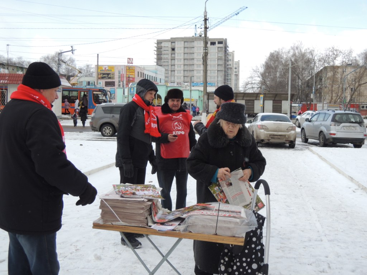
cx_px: 184
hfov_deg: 46.8
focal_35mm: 40
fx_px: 424
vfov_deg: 36.0
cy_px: 138
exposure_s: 1/640
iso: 100
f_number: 3.3
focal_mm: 7.2
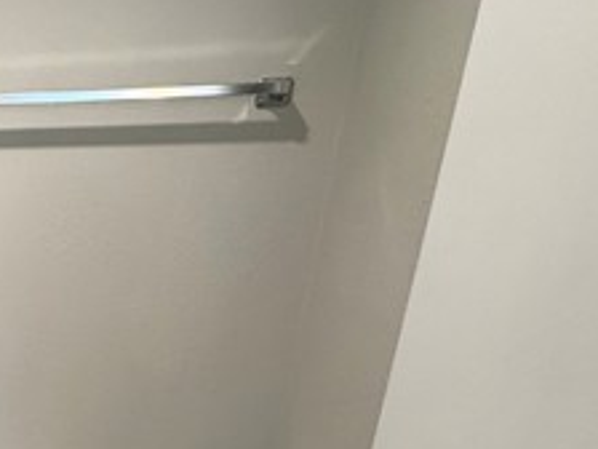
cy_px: 414
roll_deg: +1.1
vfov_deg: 33.8
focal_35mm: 40
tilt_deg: -19.3
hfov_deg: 35.2
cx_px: -147
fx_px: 691
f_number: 2.2
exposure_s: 1/120
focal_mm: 2.22
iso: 200
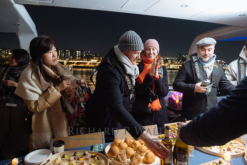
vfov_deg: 53.2
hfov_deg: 73.7
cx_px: 124
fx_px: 165
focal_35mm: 24
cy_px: 82
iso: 1600
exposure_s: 1/8
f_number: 3.2
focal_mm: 16
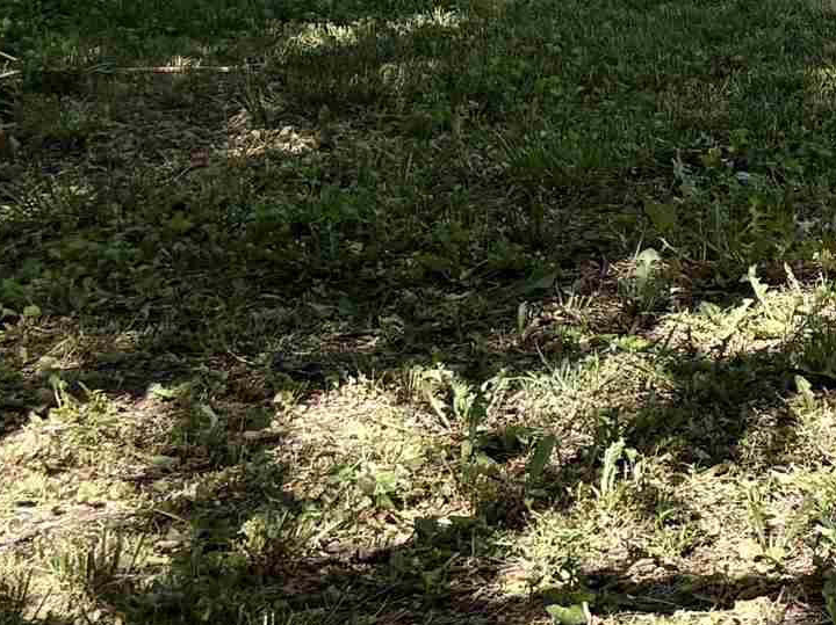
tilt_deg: -1.2
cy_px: -390
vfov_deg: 12.5
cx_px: 1528
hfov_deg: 15.2
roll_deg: -0.3
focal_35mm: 111
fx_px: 2679
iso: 50
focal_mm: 5.96
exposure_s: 1/1901
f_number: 1.6
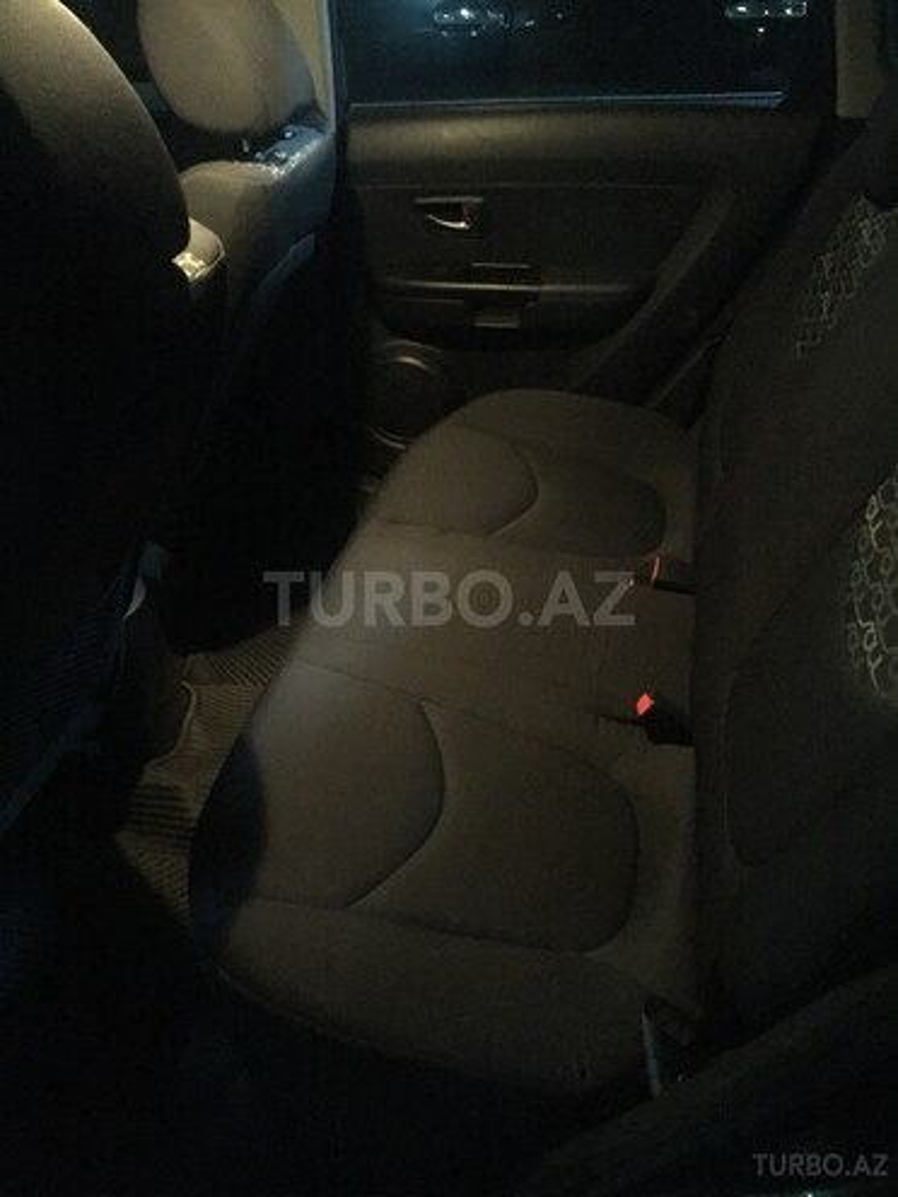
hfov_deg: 48.2
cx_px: 449
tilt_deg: -35.2
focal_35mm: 29
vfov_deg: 61.7
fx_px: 1003
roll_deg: +1.7
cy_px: 598
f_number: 2.2
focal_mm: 4.15
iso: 2000
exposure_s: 1/17
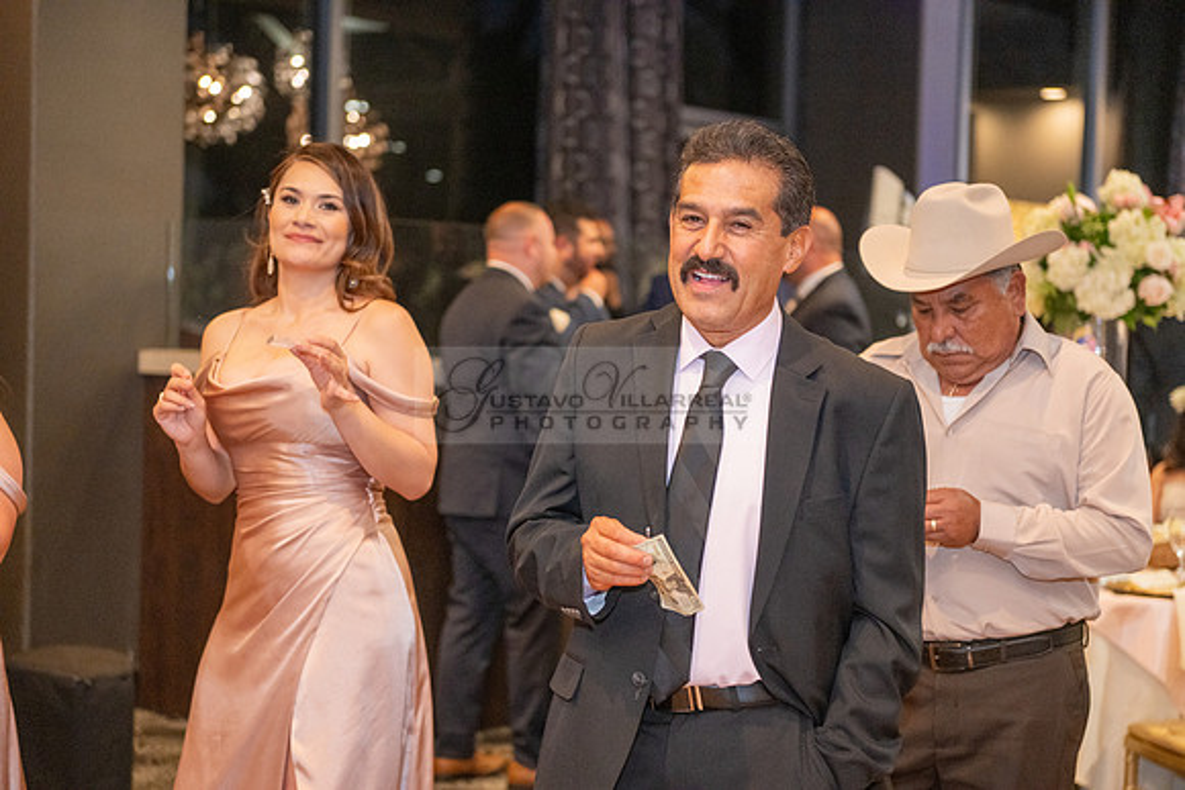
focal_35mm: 70
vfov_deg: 19.5
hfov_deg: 28.8
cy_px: 395
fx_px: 2305
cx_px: 592
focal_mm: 70
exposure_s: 1/200
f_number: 2.8
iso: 2500
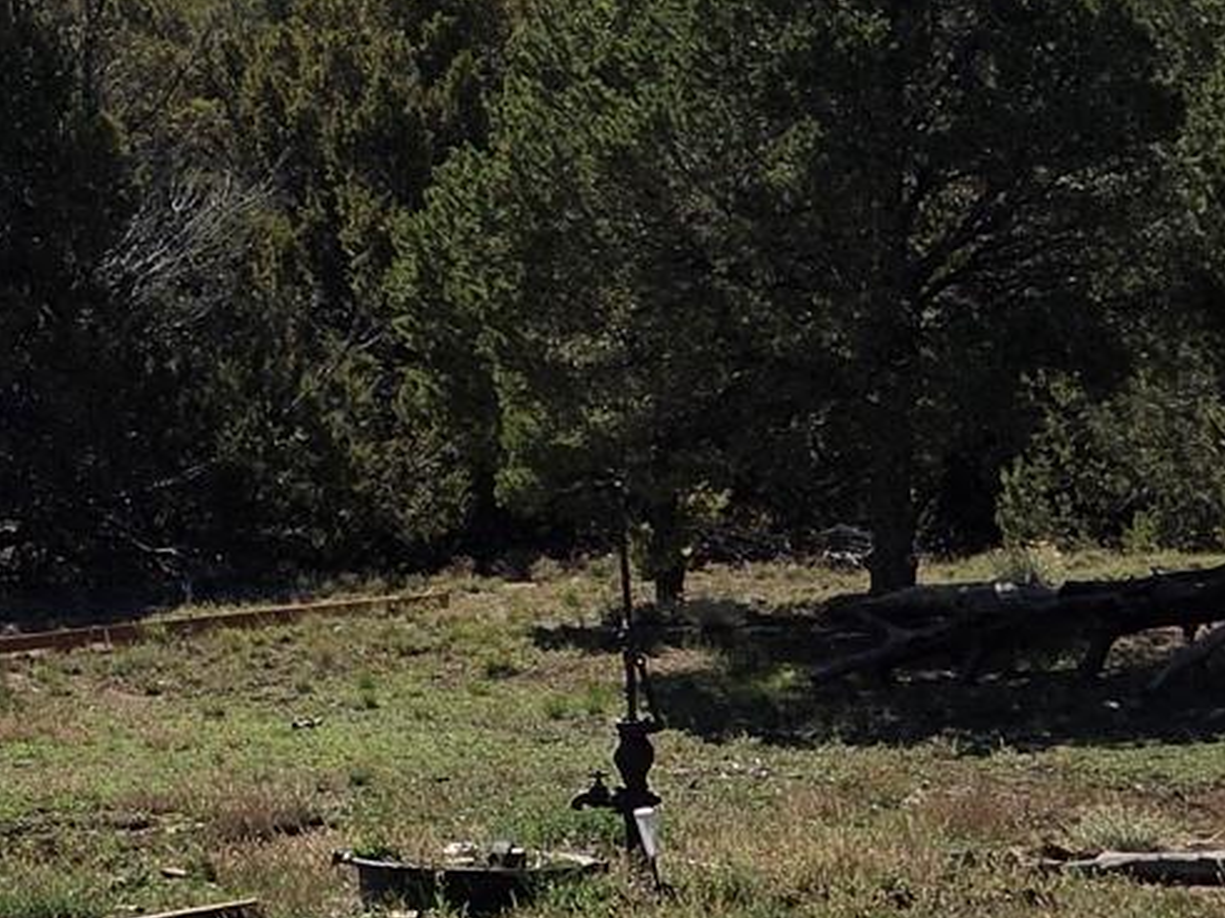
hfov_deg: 8.6
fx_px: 7960
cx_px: -447
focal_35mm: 225
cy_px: -170
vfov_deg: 6.6
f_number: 2.4
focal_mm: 7.9
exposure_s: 1/3455
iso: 50
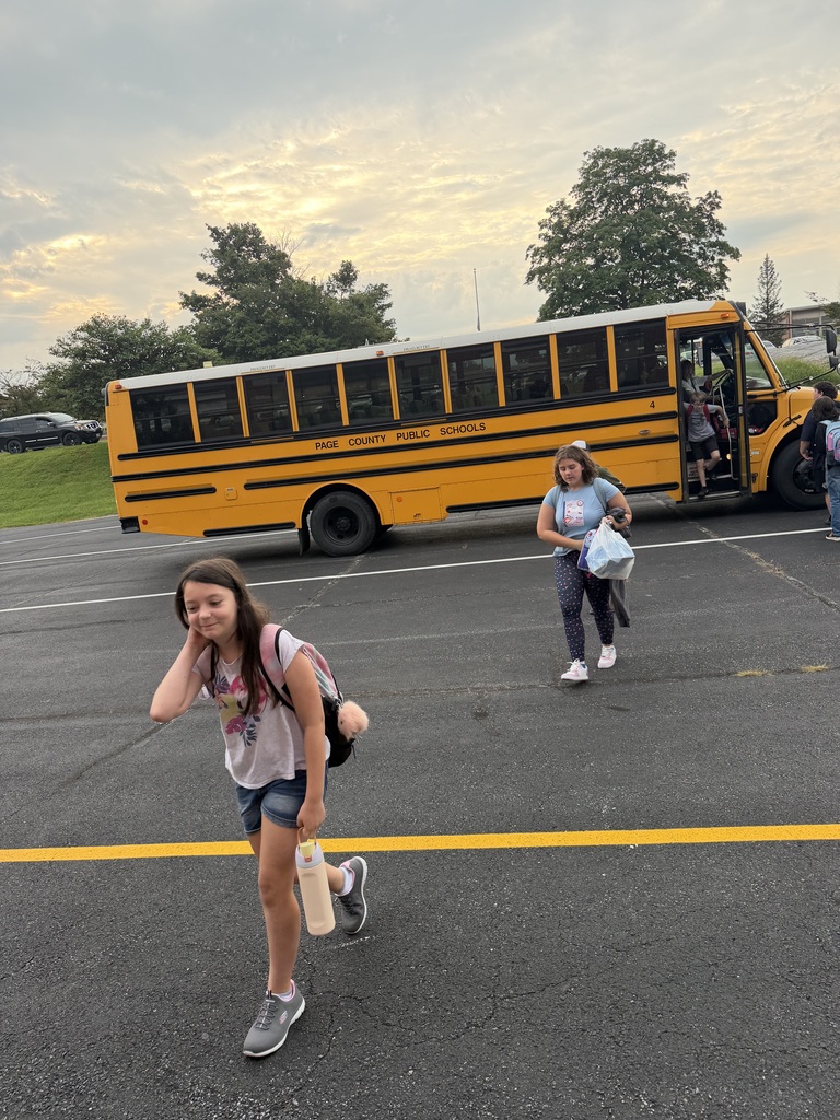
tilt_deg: -7.0
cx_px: 420
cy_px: 560
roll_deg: +6.4
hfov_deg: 56.8
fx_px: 777
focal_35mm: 24
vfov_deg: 71.6
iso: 64
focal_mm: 6.76
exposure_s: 1/175
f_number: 1.78
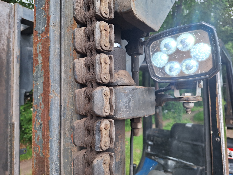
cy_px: 88
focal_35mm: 23
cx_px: 116
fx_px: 155
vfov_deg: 58.9
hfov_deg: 73.9
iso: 40
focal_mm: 5.54
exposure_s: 1/455
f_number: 1.8
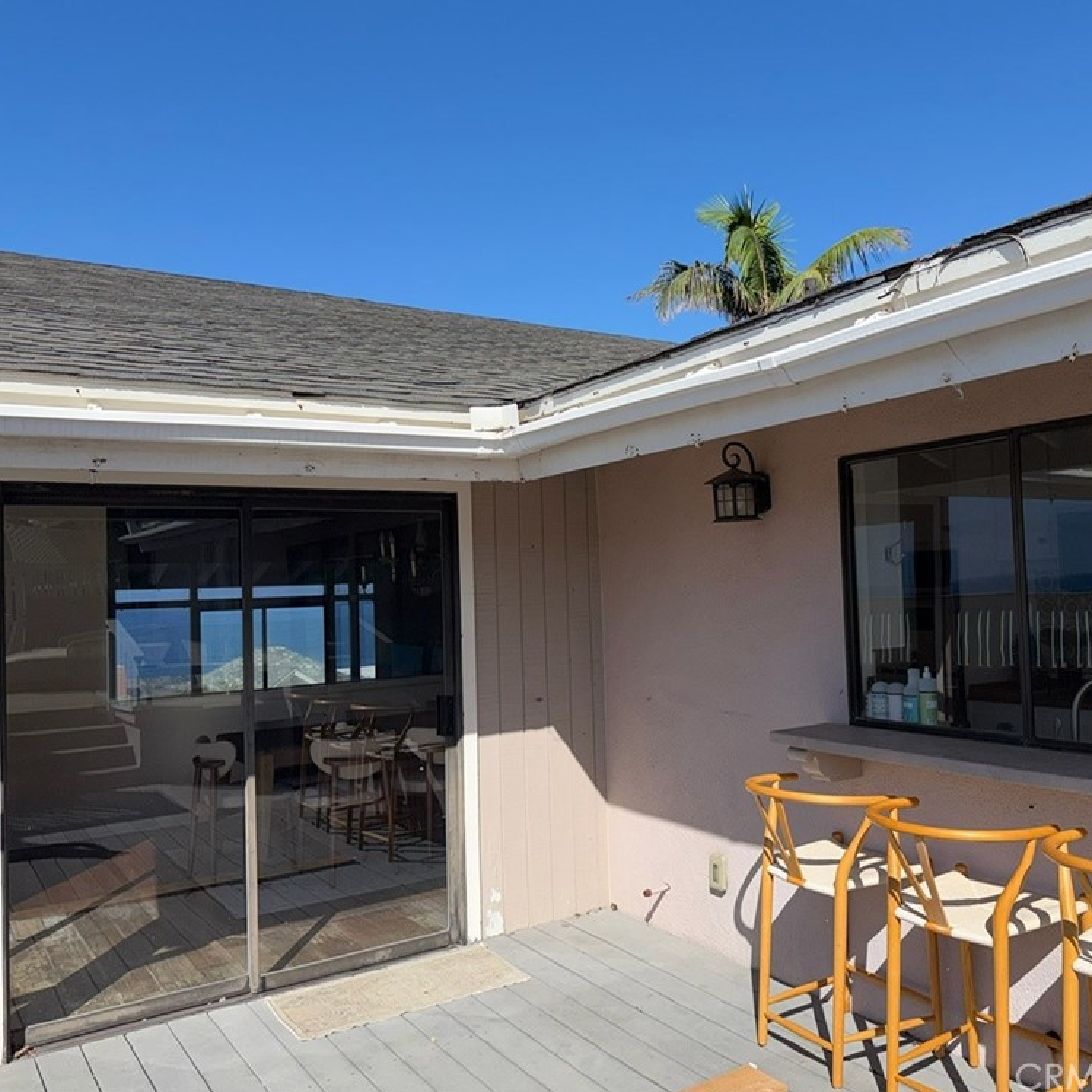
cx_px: 646
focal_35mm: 29
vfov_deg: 55.6
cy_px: 538
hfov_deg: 55.3
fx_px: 1035
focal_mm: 6.76
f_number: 1.78
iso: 50
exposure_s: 1/7042
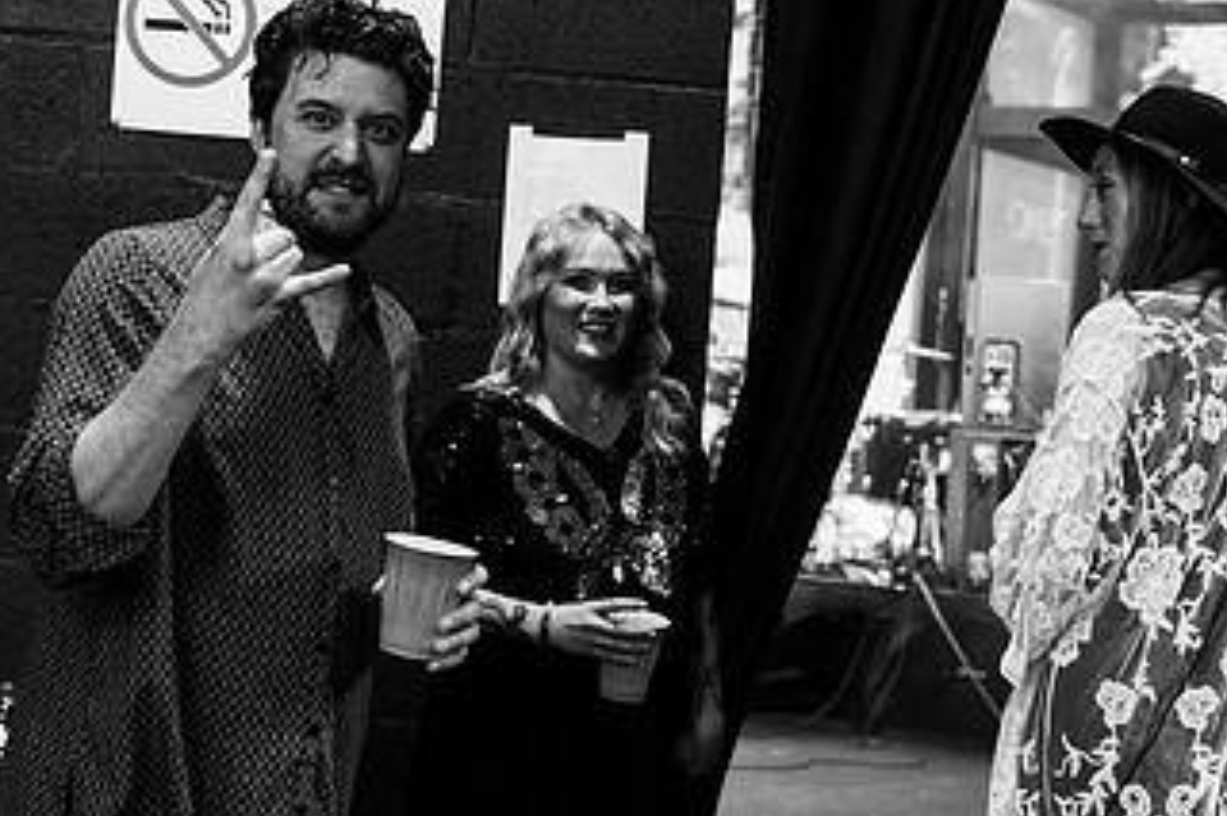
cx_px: 597
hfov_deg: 29.3
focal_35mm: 69
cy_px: 328
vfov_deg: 19.7
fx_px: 2350
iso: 1000
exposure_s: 1/160
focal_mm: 35
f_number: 3.2
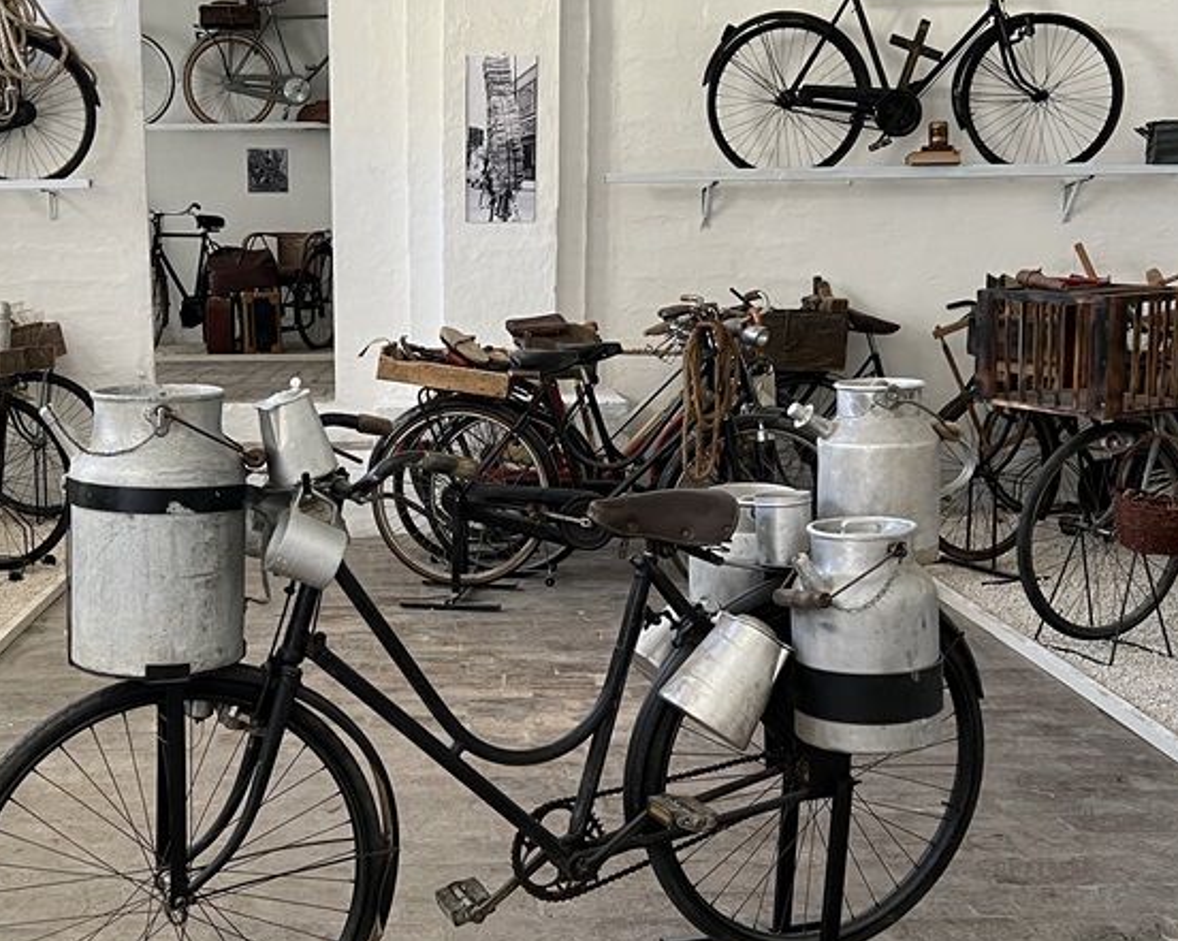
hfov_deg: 39.9
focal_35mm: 46
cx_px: 397
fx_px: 1603
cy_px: 506
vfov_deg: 32.7
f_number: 1.5
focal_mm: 5.7
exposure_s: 1/62
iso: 125
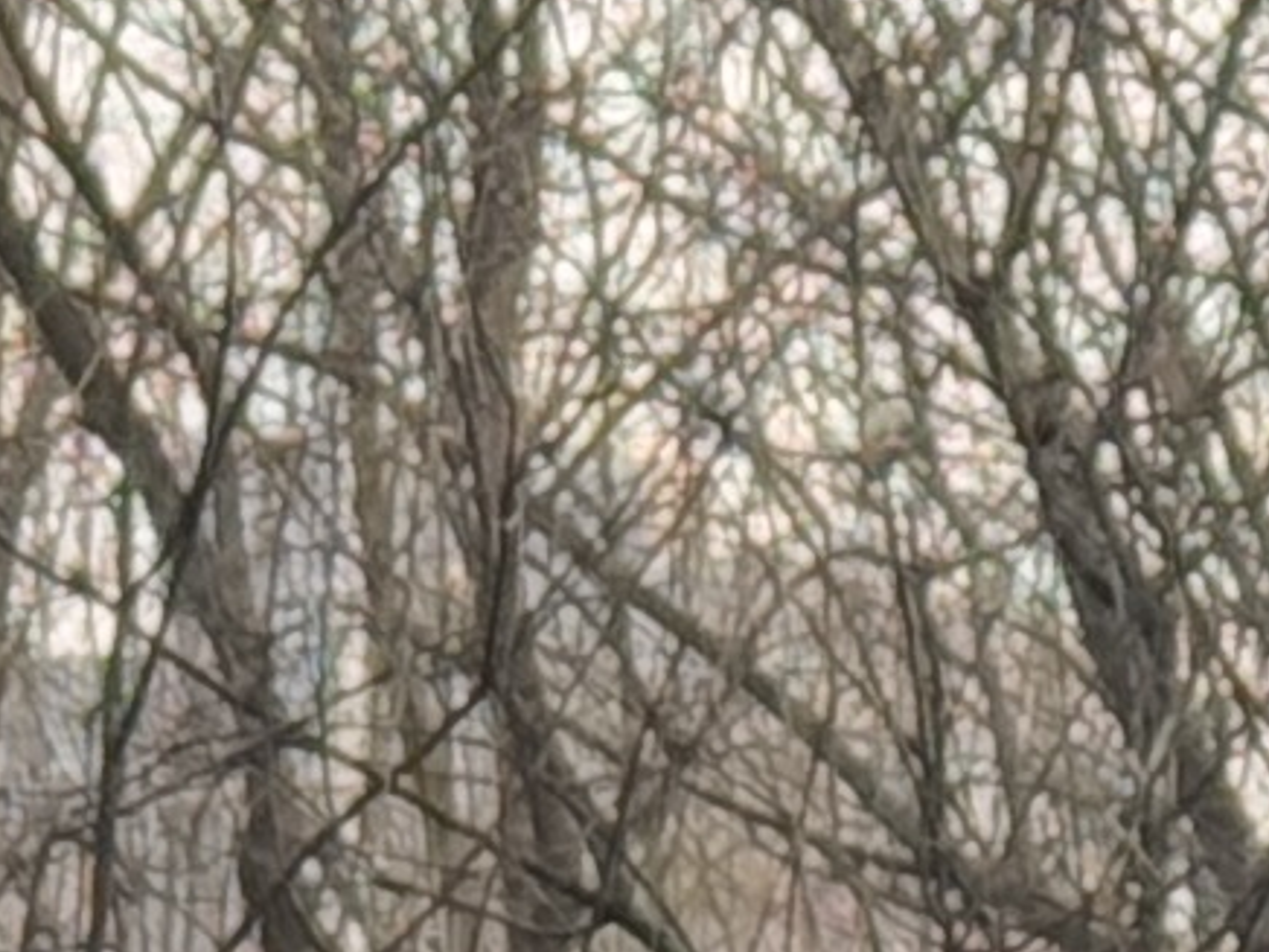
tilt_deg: -1.2
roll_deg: -0.2
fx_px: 14041
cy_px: 2588
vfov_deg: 3.8
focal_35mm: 383
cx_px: -2145
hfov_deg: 5.0
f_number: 1.78
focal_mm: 6.76
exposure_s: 1/121
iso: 80
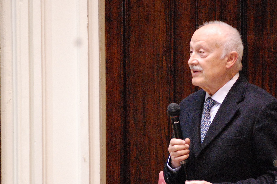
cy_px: 110
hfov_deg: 8.7
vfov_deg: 5.8
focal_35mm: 238
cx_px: 140
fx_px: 1830
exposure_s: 1/25
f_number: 4.5
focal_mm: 100
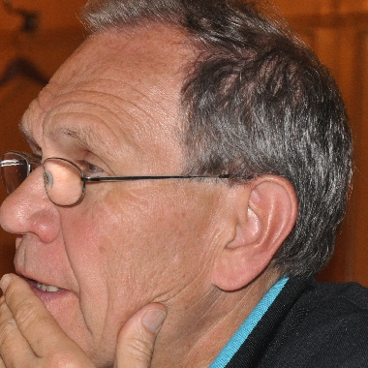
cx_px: 66
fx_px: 1936
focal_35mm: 161
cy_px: 229
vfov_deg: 10.9
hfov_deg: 10.8
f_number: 4.8
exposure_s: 1/60
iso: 800
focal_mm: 48
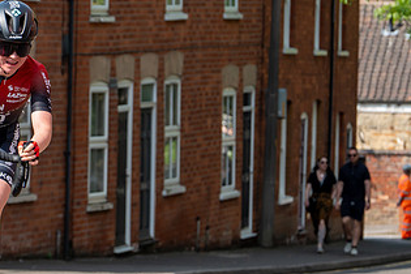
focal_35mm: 289
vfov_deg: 4.8
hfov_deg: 7.1
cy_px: 129
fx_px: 3299
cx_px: -7
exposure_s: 1/640
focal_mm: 113
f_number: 5.6
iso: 200
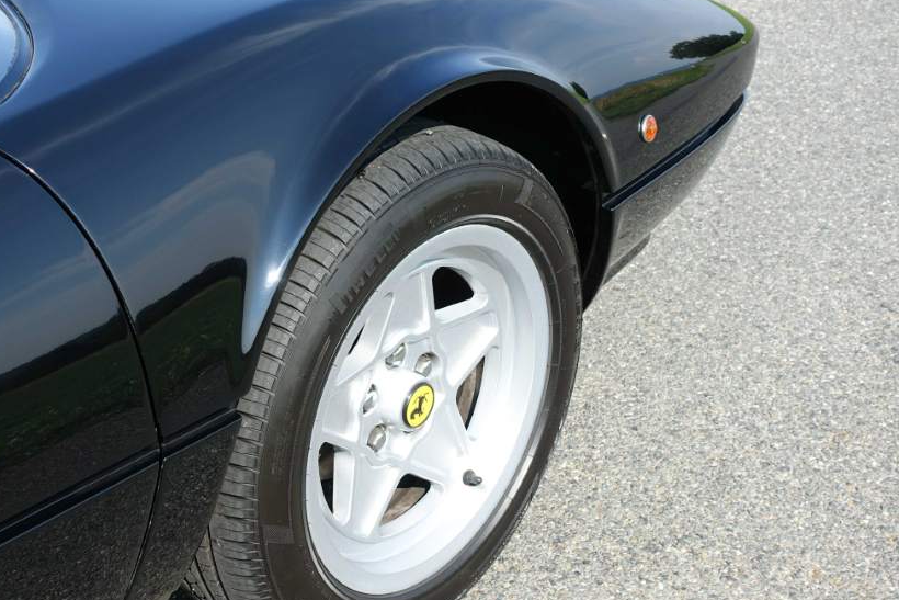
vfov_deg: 20.6
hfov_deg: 30.3
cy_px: 308
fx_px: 1648
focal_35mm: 66
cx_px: 304
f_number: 4
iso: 125
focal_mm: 17.27
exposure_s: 1/400
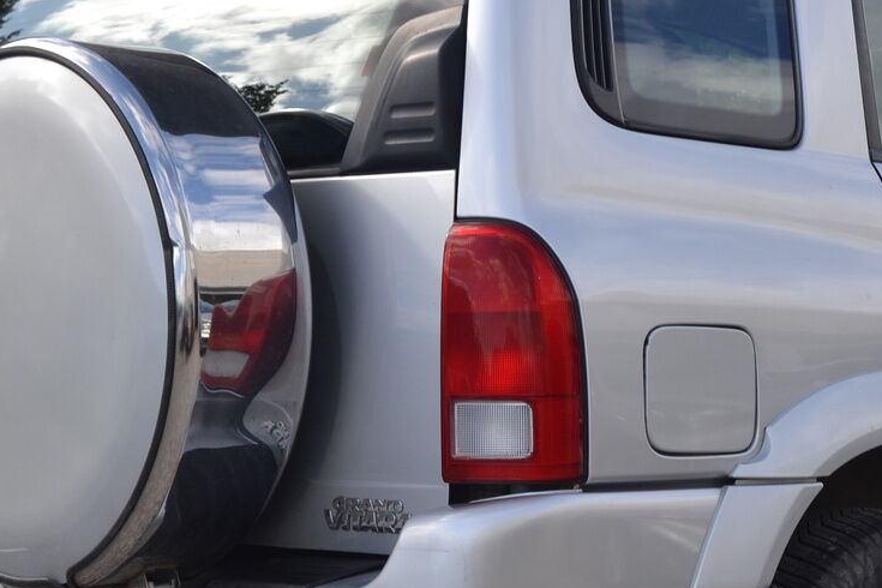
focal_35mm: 94
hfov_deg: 21.4
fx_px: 2303
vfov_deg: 14.5
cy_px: 383
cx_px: 714
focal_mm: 24
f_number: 7.1
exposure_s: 1/200
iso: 100
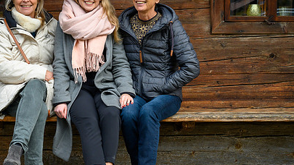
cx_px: 96
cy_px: 82
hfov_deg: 30.3
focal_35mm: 69
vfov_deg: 17.5
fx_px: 538
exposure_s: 1/160
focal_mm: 46
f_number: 6.3
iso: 640
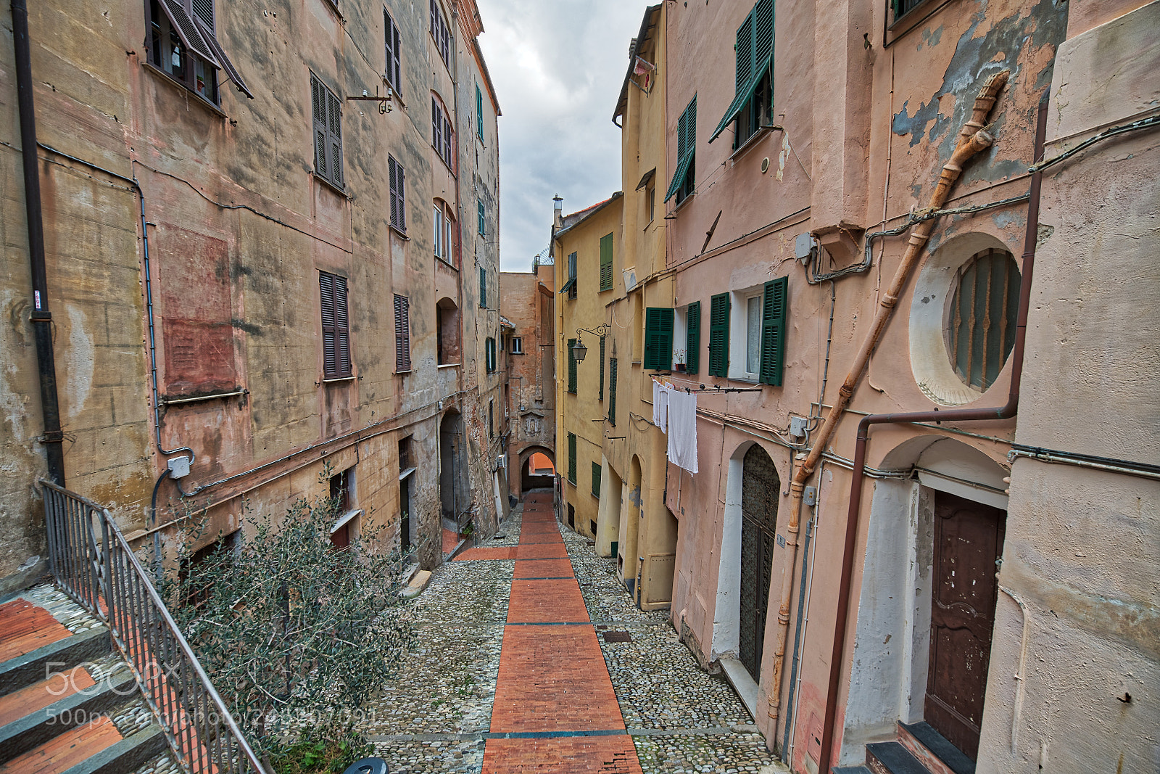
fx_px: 483
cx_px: 580
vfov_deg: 77.3
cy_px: 387
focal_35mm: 15
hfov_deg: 100.4
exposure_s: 1/100
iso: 400
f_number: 8
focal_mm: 15
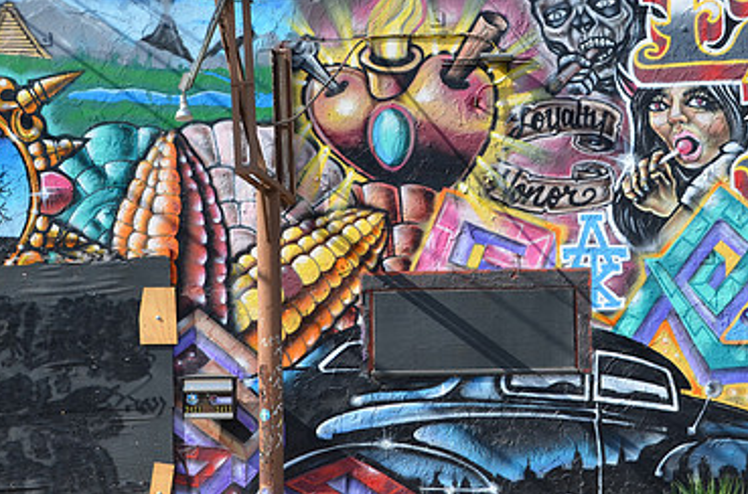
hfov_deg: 17.4
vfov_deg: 11.5
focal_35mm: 118
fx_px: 2445
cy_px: 253
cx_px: 430
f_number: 9
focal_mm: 50
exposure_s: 1/320
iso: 160
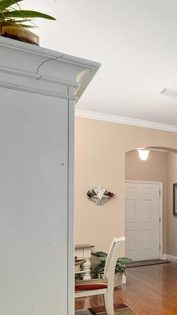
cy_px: 212
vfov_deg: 50.6
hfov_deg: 17.8
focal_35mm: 39
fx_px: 325
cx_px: 374
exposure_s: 1/8
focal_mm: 15
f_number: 8
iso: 500
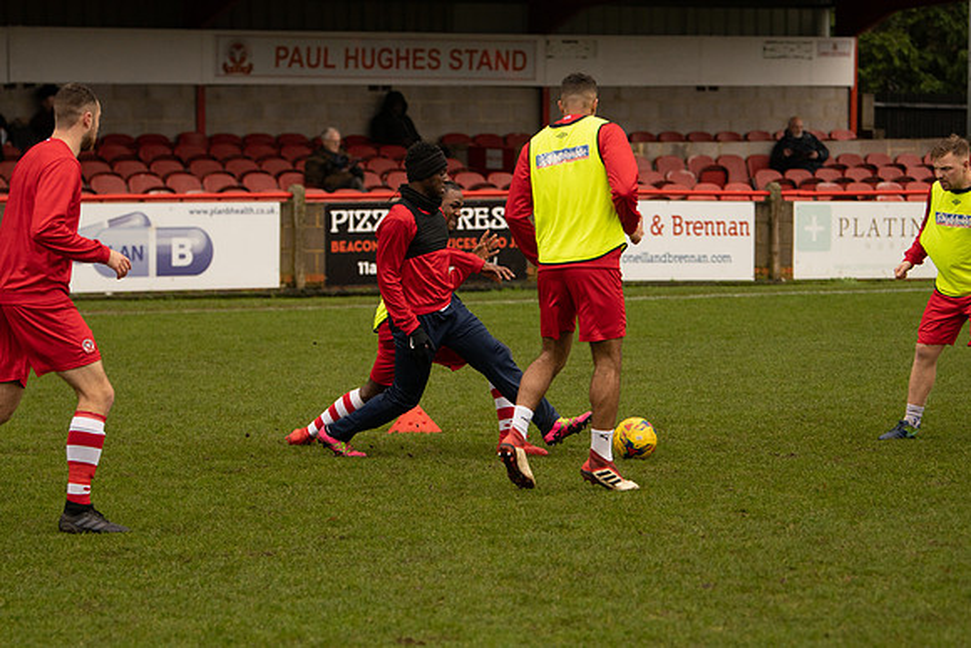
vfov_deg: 9.0
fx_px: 4128
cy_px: 324
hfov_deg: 13.4
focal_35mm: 153
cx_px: 486
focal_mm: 102
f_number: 3.2
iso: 1000
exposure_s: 1/1000
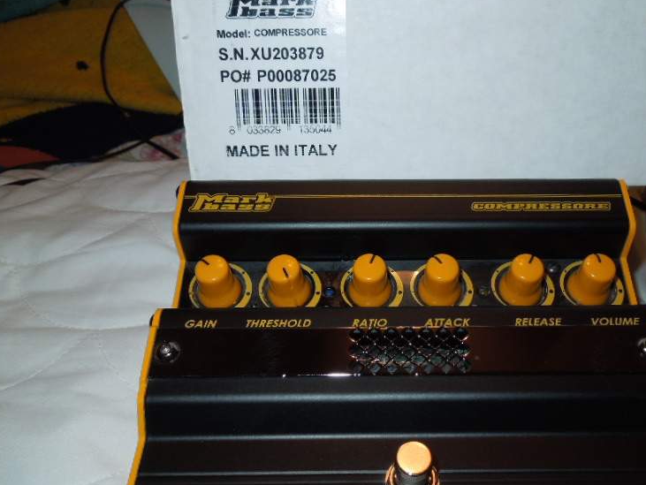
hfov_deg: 52.2
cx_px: 389
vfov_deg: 40.7
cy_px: 248
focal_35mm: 35
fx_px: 653
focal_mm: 4.5
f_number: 3.3
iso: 100
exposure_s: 1/30
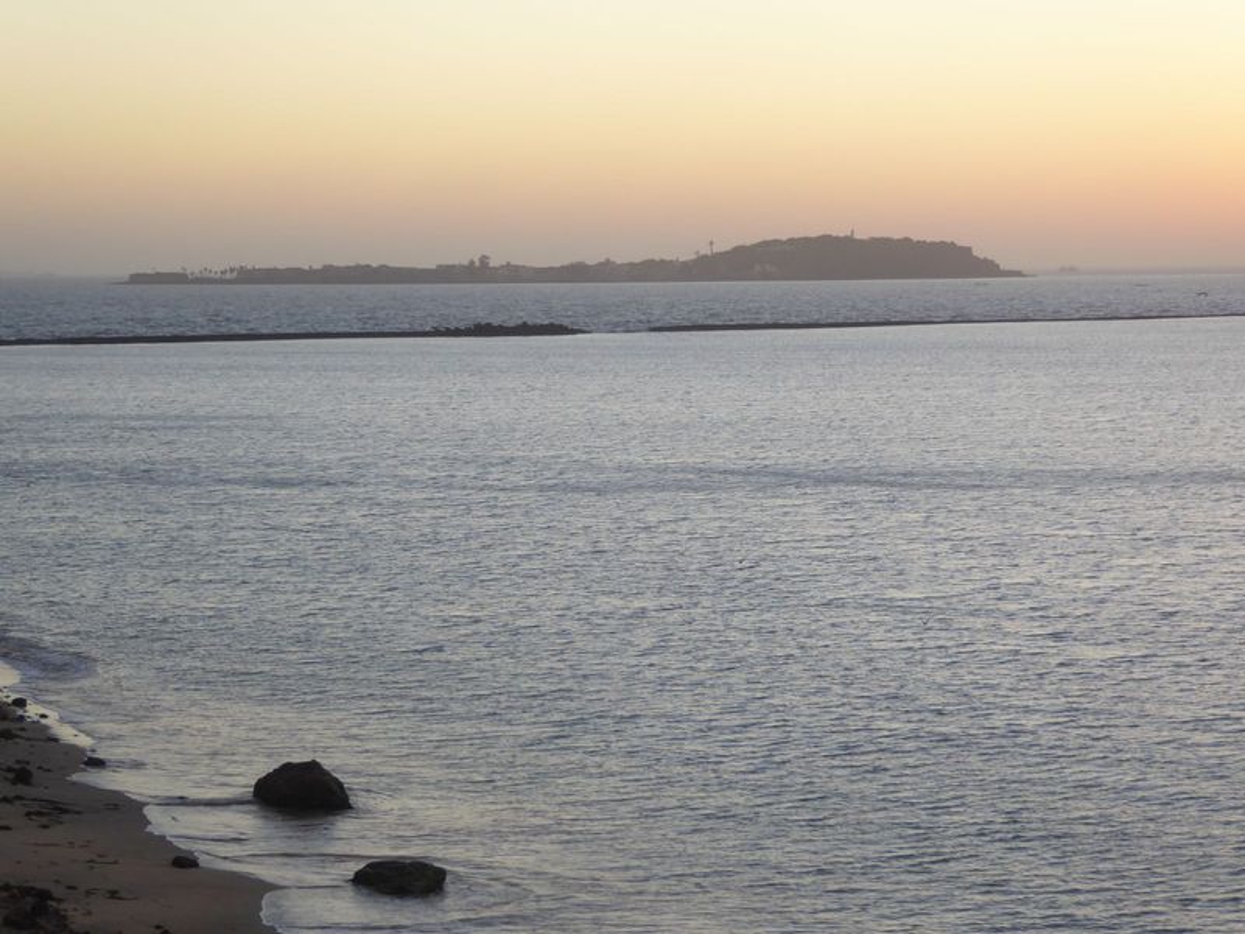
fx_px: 3273
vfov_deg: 16.2
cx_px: 622
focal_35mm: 91
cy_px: 467
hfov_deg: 21.5
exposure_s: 1/60
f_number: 4.8
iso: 125
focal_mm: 15
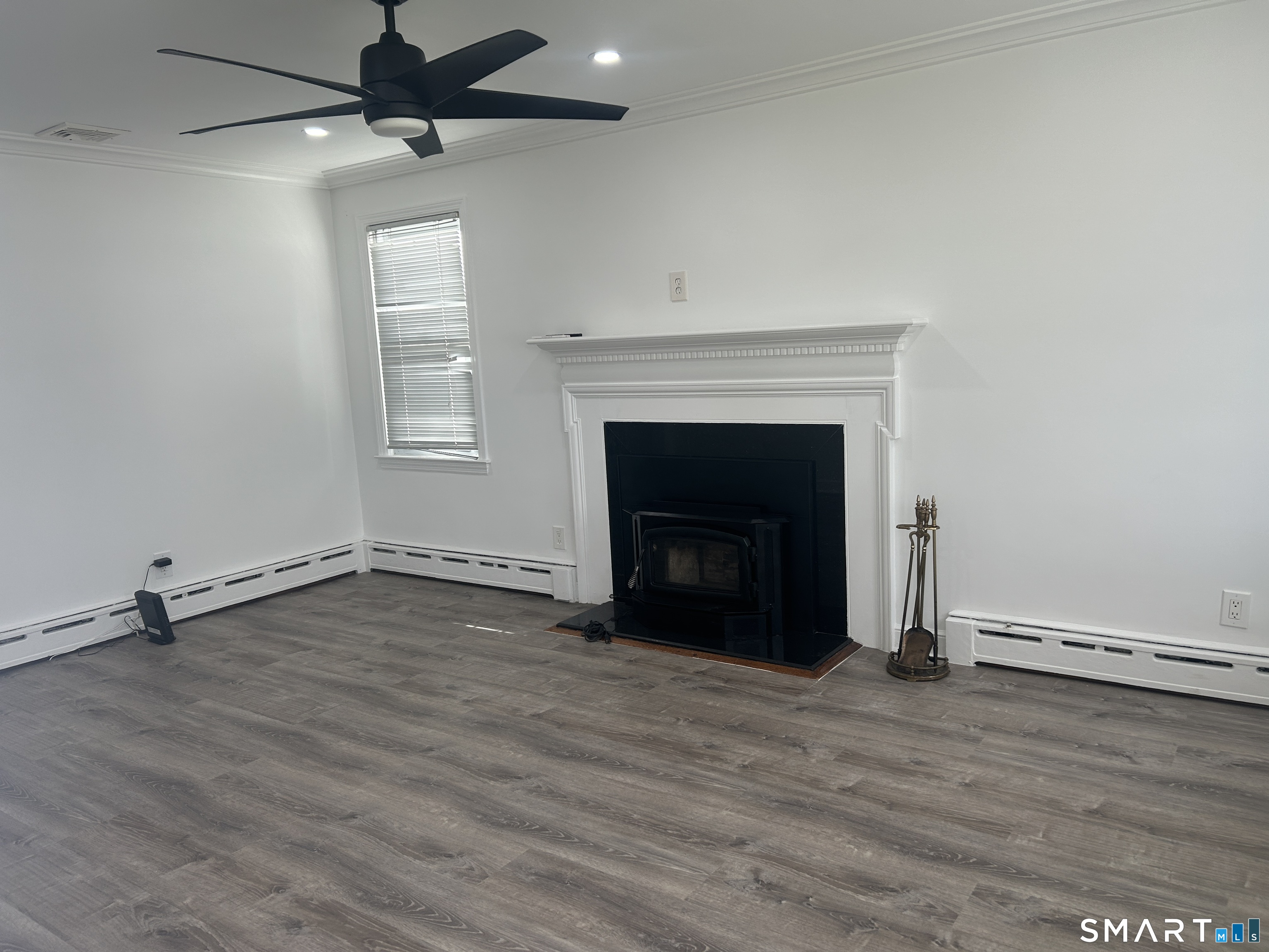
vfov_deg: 53.1
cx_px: 634
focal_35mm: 26
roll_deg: +3.1
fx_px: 953
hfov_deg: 67.3
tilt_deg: -8.0
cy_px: 476
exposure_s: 1/120
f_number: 1.5
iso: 50
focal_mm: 5.7
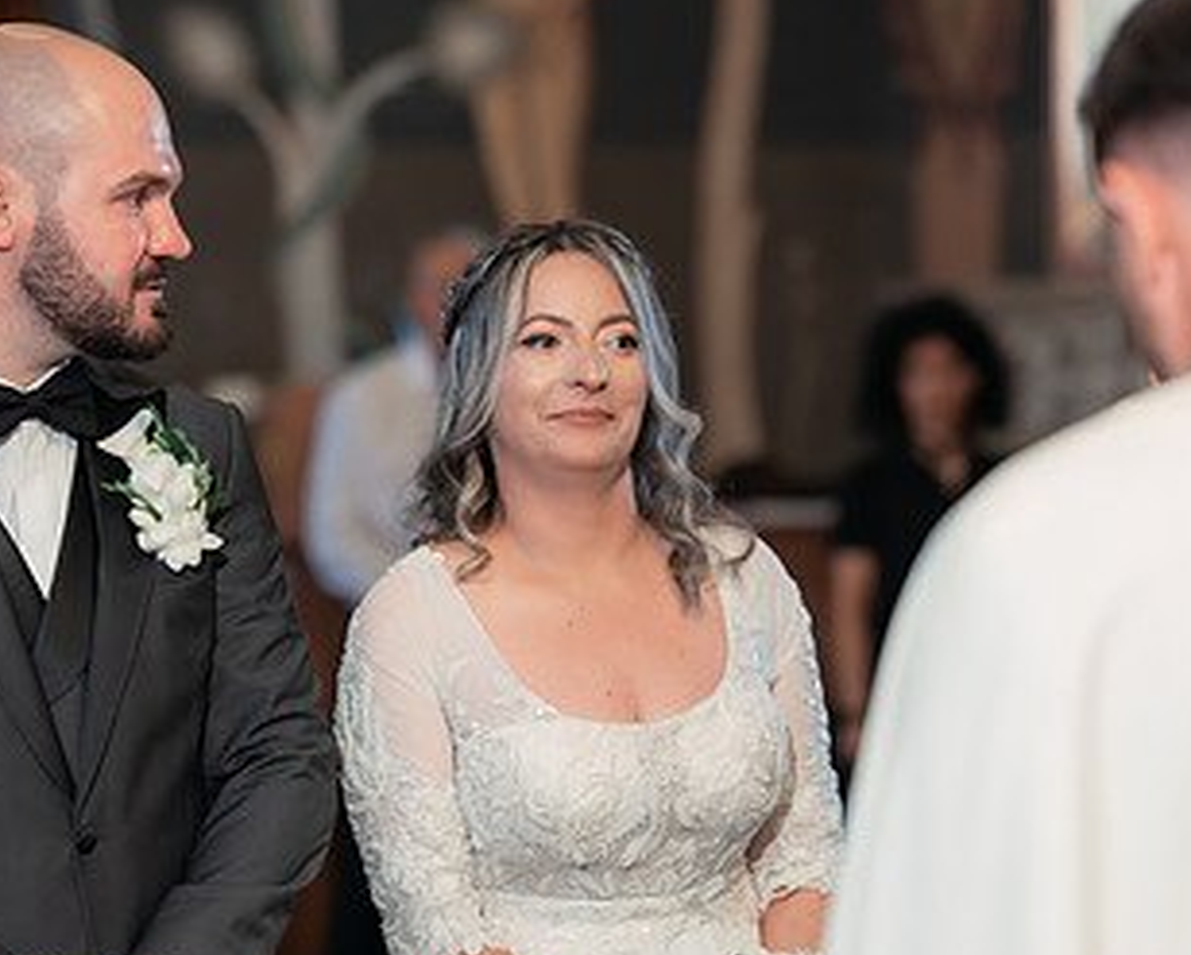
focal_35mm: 150
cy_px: 700
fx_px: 5292
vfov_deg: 10.3
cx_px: 723
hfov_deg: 12.8
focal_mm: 85
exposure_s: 1/200
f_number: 2.2
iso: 1600
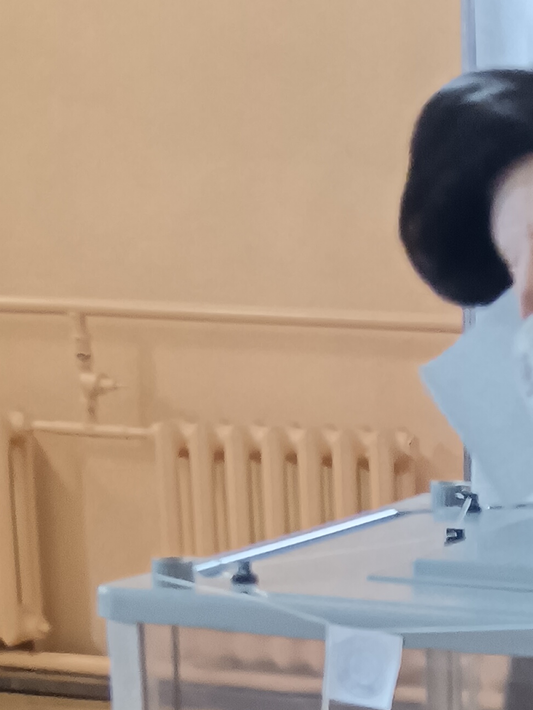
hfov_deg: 11.9
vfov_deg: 15.7
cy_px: 881
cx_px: 741
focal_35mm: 120
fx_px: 2464
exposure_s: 1/25
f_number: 1.9
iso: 1053
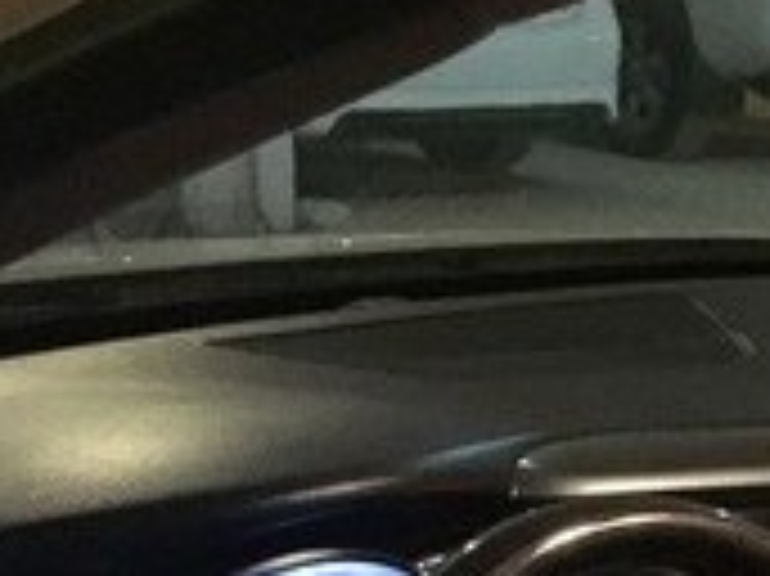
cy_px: 1087
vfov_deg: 12.0
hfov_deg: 16.4
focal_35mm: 112
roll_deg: -4.8
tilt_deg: -25.8
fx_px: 2490
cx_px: 1081
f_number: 2.2
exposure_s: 1/17
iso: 1000
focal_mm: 4.15
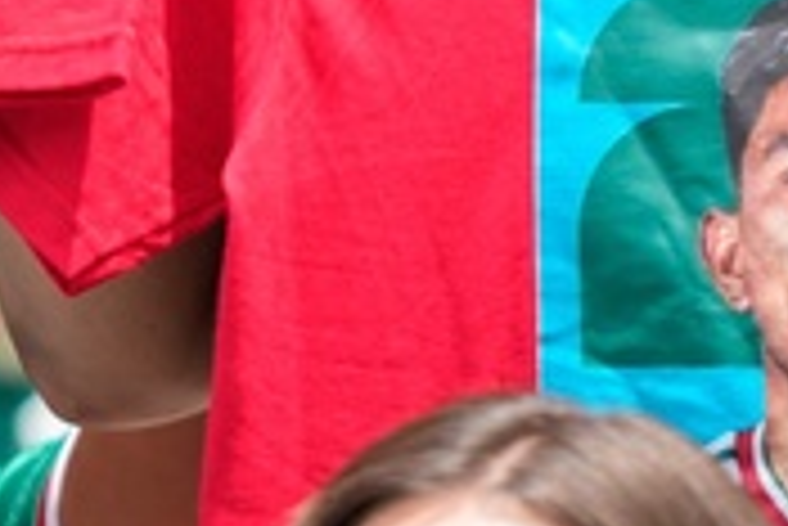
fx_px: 53977
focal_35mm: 2464
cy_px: -108
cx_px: 306
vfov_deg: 0.6
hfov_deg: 0.8
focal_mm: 400
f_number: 2.8
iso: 400
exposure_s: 1/3200
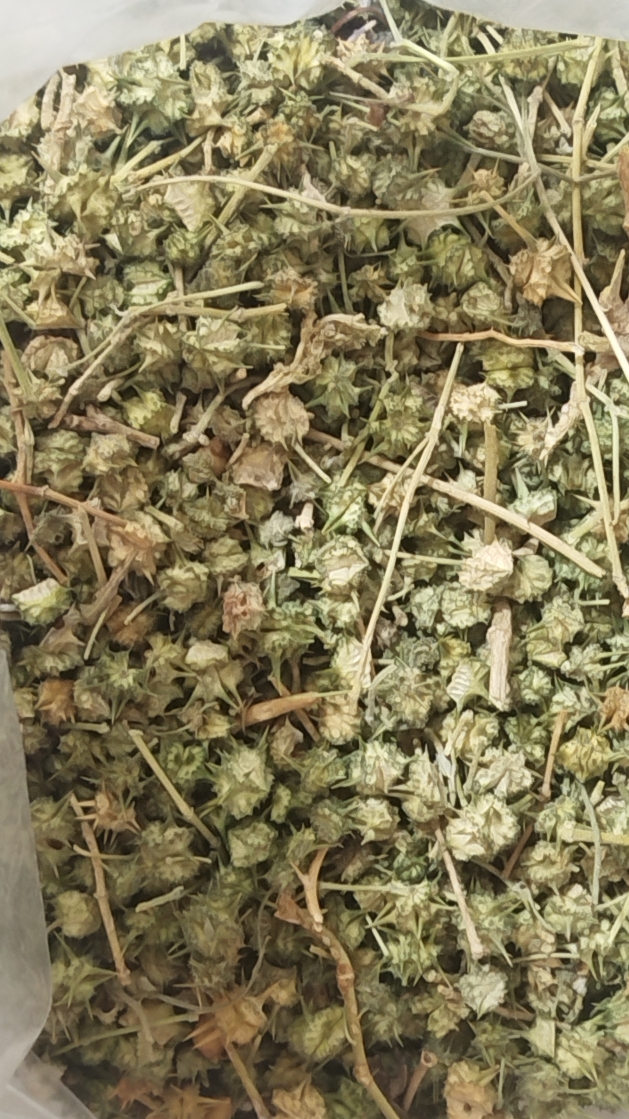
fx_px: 2461
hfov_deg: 14.5
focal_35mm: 83
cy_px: 549
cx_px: 426
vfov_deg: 25.6
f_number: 1.7
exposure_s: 1/33
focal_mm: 5.31
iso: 640
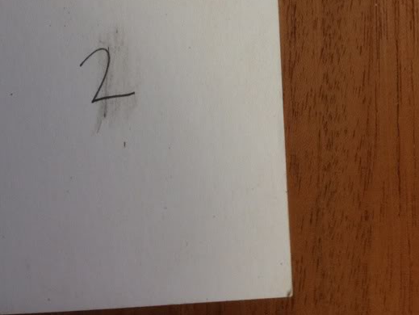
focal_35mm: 69
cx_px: 309
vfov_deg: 21.1
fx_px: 836
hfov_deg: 27.8
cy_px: 59
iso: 80
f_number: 2.4
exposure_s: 1/40
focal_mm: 4.3
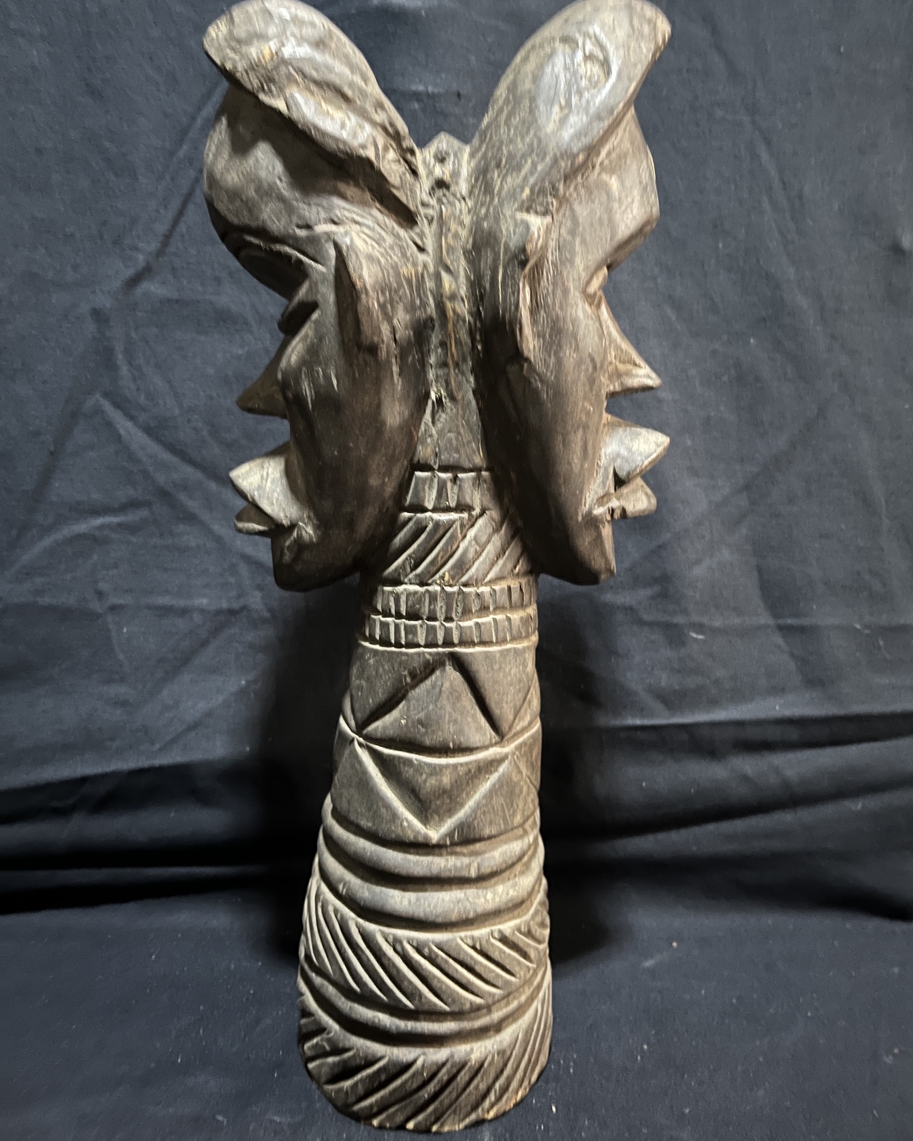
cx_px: 472
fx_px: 946
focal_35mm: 28
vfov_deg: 62.2
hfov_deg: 51.5
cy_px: 560
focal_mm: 5.1
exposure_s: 1/14
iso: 640
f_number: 1.6
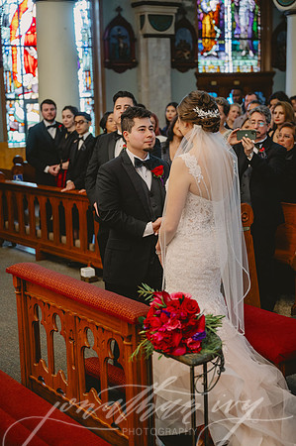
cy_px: 223
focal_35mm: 59
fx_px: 729
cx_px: 148
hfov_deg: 22.9
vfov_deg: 34.0
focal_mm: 59
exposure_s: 1/160
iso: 1250
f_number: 2.8
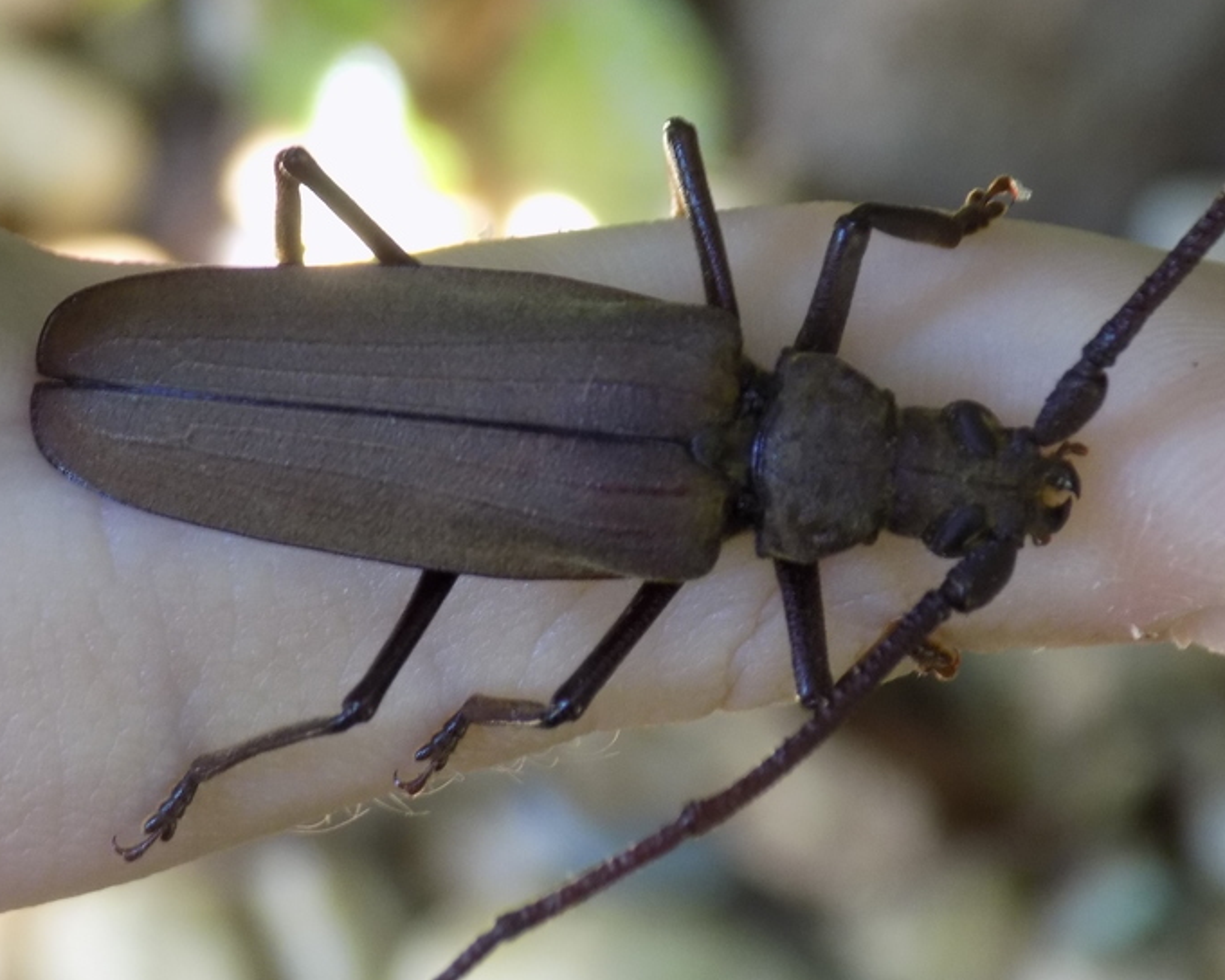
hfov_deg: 14.7
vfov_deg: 11.8
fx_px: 4749
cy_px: 445
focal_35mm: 131
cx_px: 572
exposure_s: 1/30
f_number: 4.7
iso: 180
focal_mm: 19.1
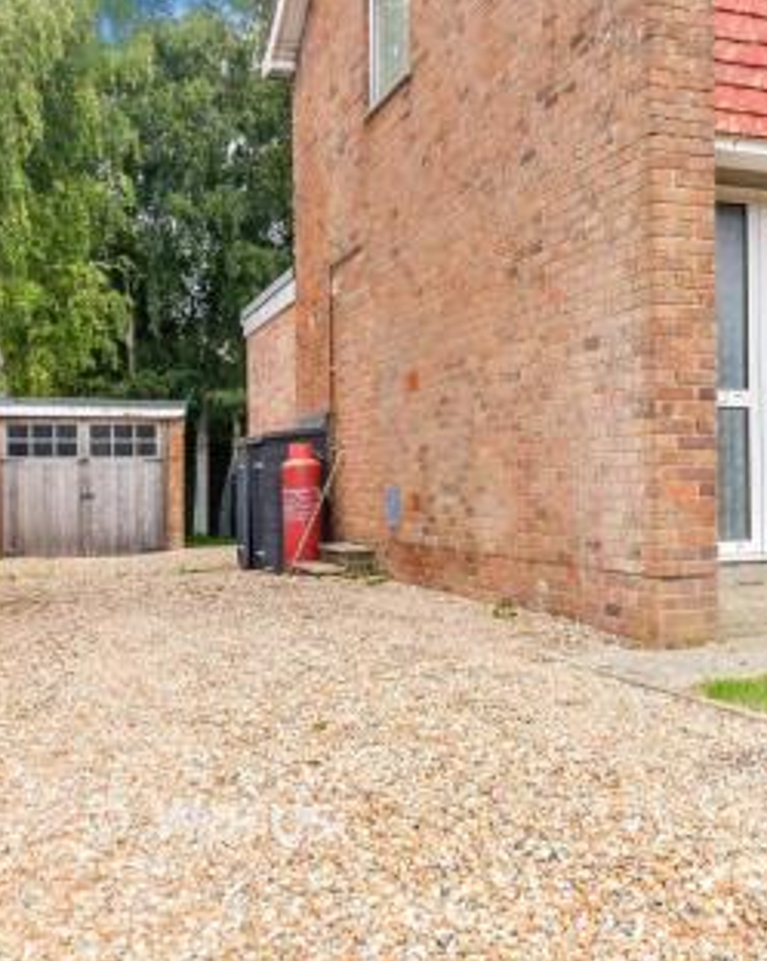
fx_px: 1222
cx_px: 561
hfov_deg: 34.2
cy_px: 482
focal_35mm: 43
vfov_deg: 42.9
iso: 160
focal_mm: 20
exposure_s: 1/160
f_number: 8
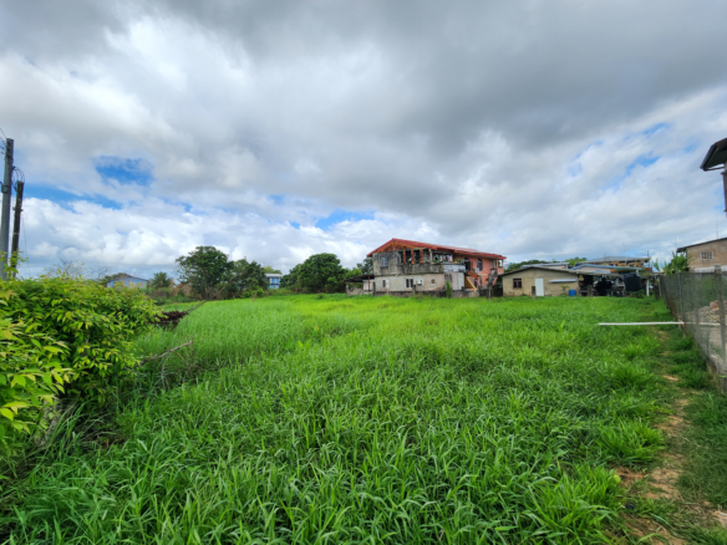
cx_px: 364
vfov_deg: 89.9
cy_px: 272
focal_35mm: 13
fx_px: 273
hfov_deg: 106.2
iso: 50
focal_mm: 2.2
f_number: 2.2
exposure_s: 1/1925
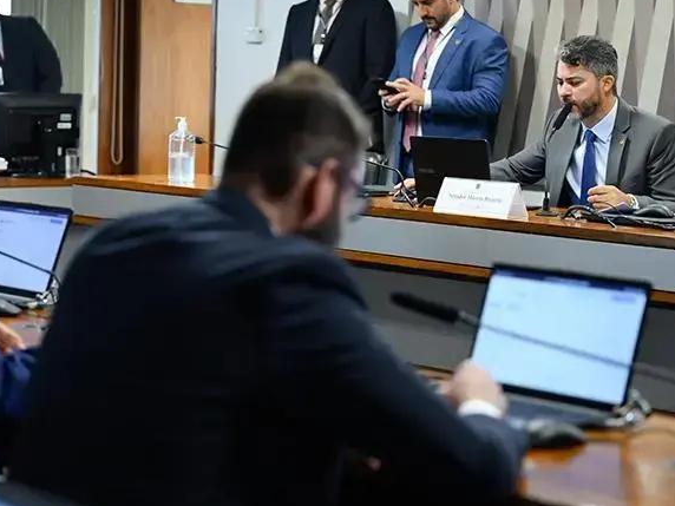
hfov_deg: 19.4
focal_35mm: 101
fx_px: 1969
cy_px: 254
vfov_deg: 14.6
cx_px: 256
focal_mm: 70
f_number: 2.8
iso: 2000
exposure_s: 1/160
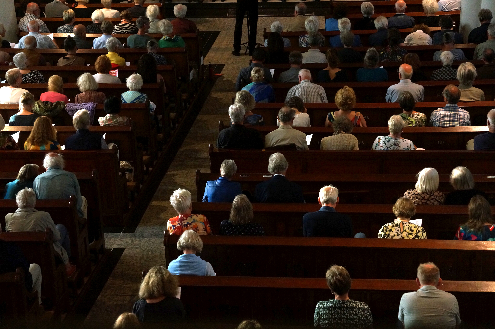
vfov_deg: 16.5
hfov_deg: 24.6
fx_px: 1133
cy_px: 164
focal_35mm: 82
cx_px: 248
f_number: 6.3
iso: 1600
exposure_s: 1/80
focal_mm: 55
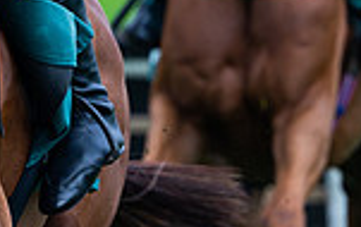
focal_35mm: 802
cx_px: -63
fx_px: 7905
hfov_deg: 2.6
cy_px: -273
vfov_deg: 1.6
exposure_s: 1/1600
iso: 500
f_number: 4
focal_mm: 185
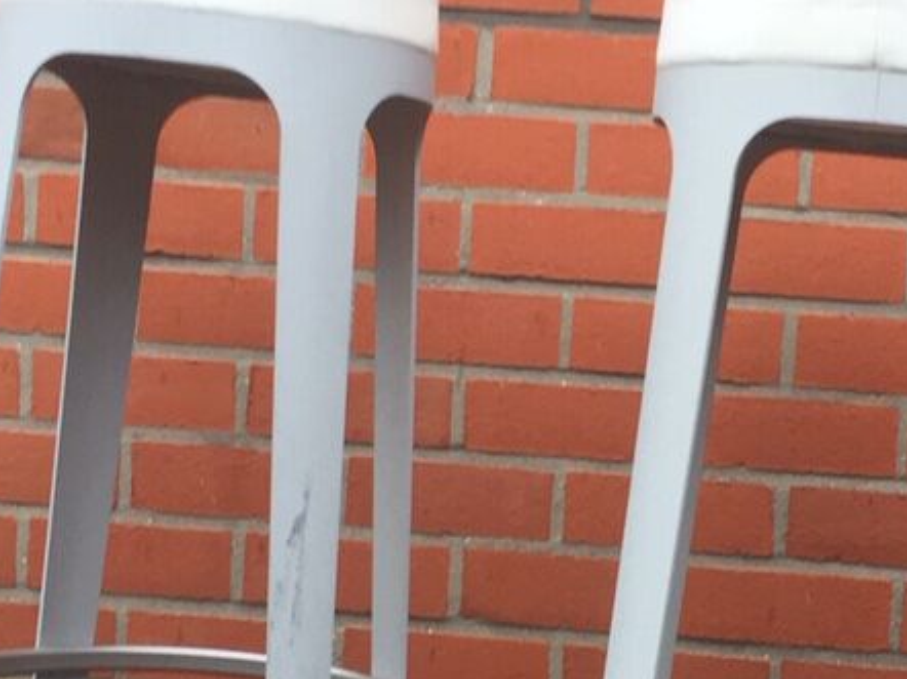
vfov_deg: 17.5
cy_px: 490
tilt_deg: -2.5
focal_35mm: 84
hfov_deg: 22.9
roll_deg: -3.9
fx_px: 2200
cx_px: 755
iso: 40
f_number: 2.2
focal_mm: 4.15
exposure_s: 1/100
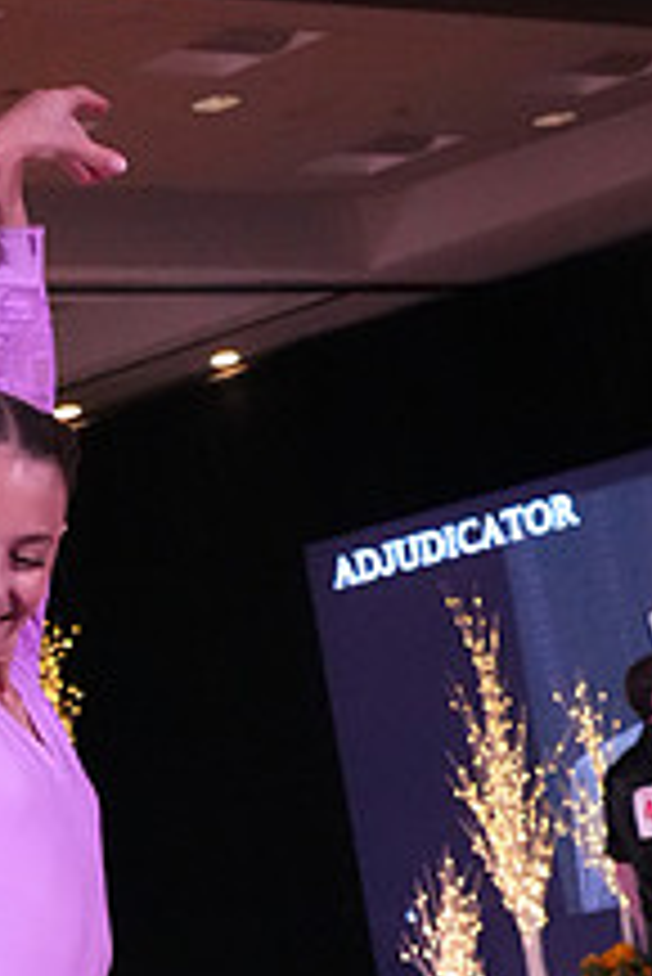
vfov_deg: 14.2
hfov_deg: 9.7
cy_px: 1214
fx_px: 3770
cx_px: -164
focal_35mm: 139
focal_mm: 35
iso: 8000
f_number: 7.1
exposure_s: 1/400
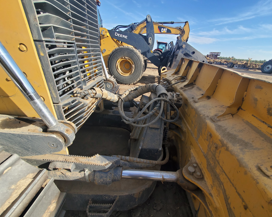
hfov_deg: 100.5
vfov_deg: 88.0
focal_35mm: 14
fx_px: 113
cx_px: 146
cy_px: 109
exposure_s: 1/470
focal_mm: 1.8
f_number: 2.2
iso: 50
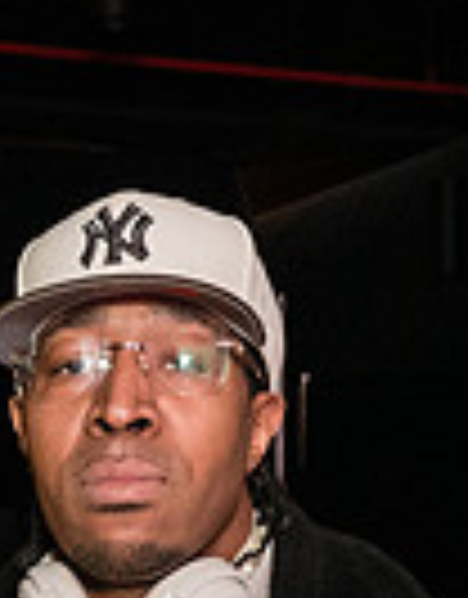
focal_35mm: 140
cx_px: -109
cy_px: 836
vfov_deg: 13.3
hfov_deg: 10.7
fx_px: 2458
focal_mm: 29
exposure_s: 1/160
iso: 4000
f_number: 4.5
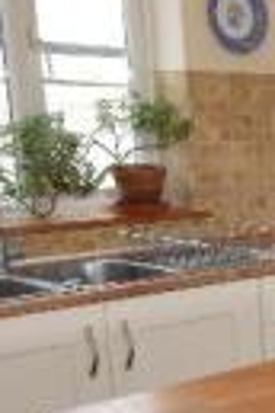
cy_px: 354
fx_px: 871
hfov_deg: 14.6
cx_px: 561
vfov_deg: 26.0
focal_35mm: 76
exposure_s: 1/60
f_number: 4
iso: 800
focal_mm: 10
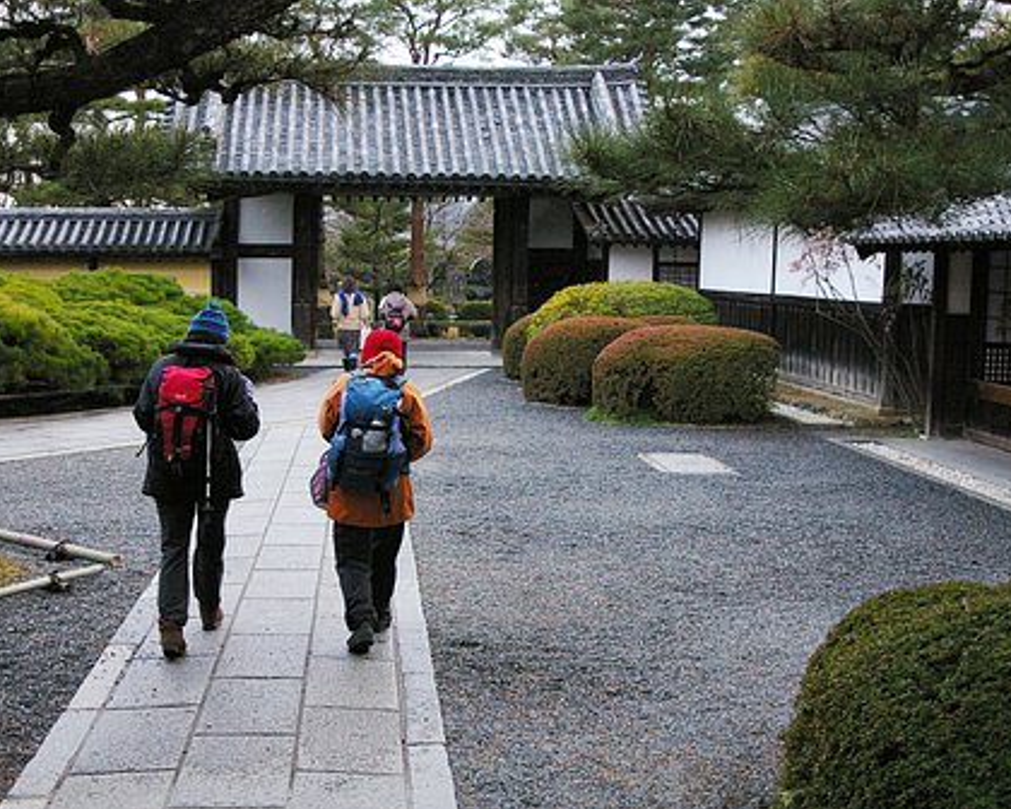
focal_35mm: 48
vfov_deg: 31.5
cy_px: 407
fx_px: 1436
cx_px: 455
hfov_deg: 38.7
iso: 1600
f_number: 3.5
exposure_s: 1/500
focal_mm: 28
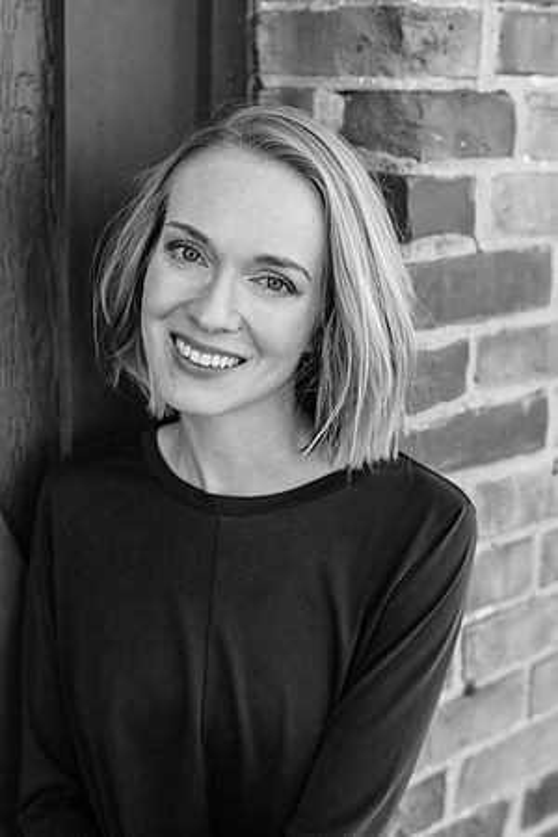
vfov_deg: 34.5
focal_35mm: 58
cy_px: 418
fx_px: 1348
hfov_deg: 23.4
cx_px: 279
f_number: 3.2
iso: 125
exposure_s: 1/320
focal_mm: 58
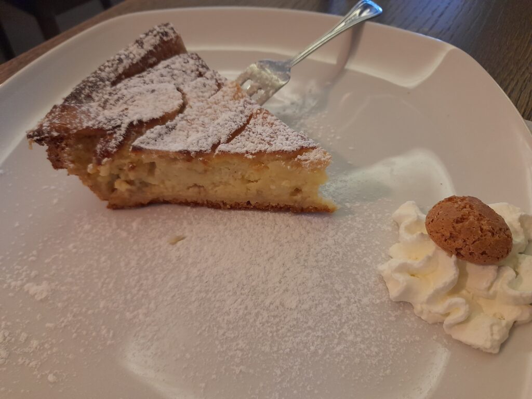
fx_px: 384
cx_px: 266
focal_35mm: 25
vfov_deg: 54.9
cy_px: 200
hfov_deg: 69.4
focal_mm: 4.6
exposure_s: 1/50
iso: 320
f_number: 2
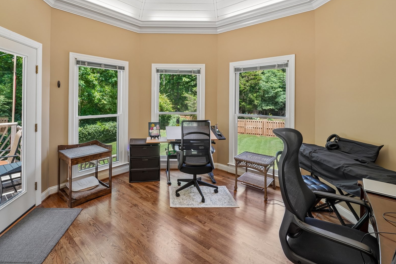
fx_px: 187
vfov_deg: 69.2
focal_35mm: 17
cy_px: 97
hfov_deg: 92.6
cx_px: 168
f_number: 8
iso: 400
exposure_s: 1/50
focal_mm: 13
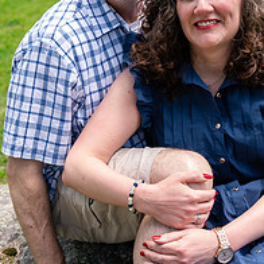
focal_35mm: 82
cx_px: 166
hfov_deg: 21.1
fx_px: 708
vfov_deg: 21.1
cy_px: 113
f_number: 4
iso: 80
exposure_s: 1/250
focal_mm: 42
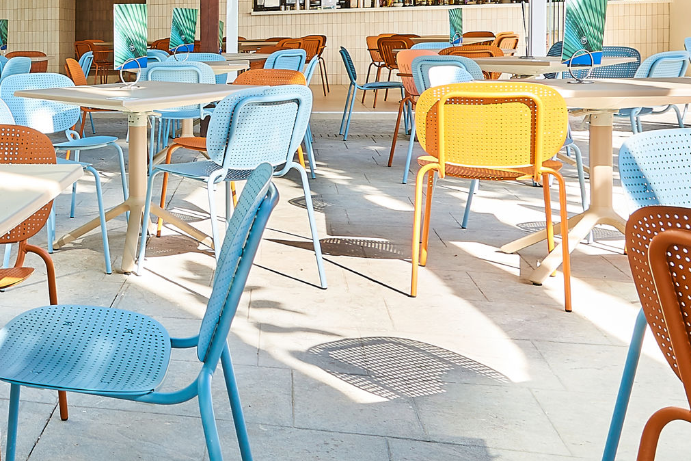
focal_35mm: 51
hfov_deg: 33.3
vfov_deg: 25.9
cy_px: 82
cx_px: -93
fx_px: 979
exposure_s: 1/4
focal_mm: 14
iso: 64
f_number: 16
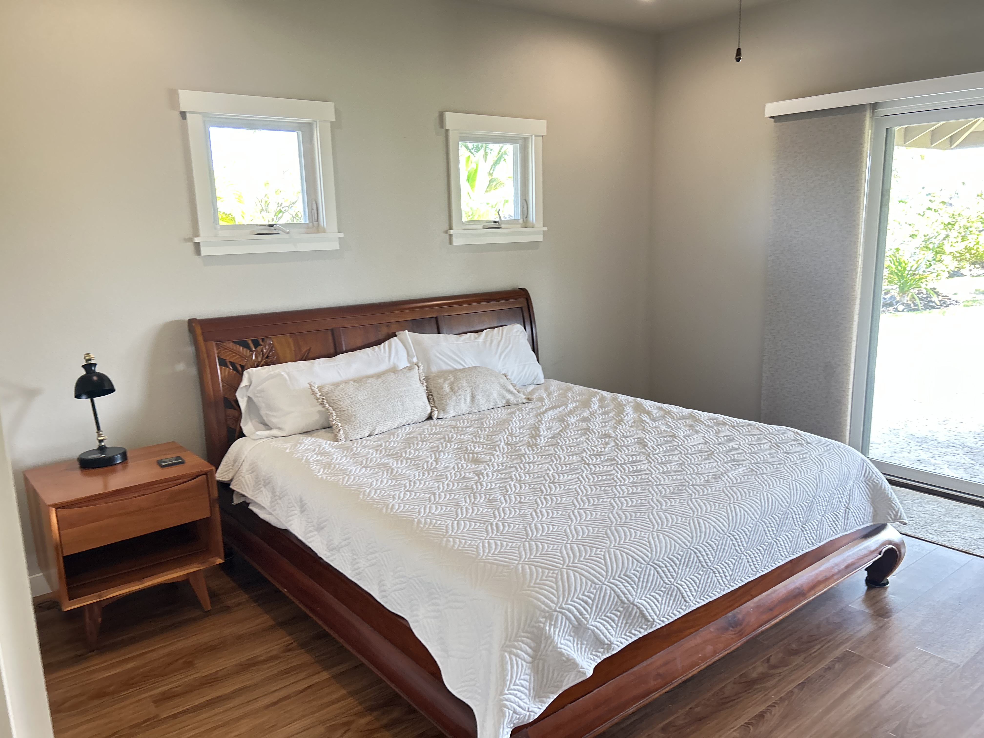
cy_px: 369
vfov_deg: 53.1
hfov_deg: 67.3
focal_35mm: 26
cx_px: 492
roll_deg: +2.1
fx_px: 739
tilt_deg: -12.2
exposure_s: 1/60
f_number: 1.5
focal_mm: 5.7
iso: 160
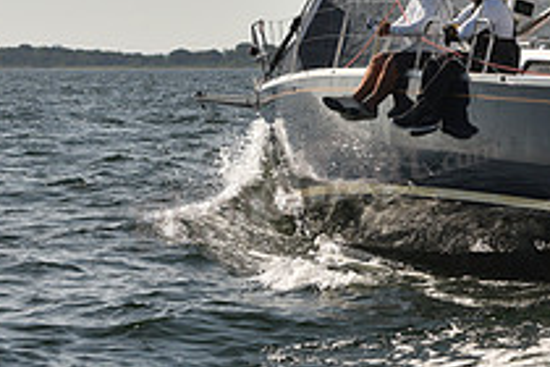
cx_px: 636
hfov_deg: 10.5
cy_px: 14
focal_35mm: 193
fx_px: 2948
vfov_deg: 7.1
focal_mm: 70
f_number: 4.5
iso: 250
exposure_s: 1/1250
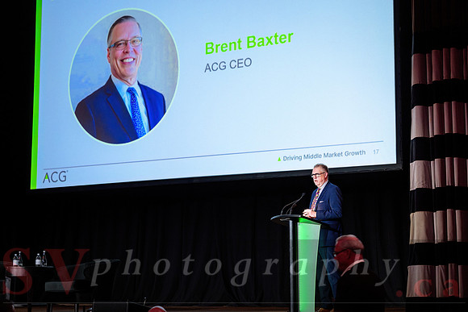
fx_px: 959
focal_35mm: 74
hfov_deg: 27.4
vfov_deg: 18.5
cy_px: 156
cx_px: 241
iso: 1000
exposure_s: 1/80
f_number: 3.5
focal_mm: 70
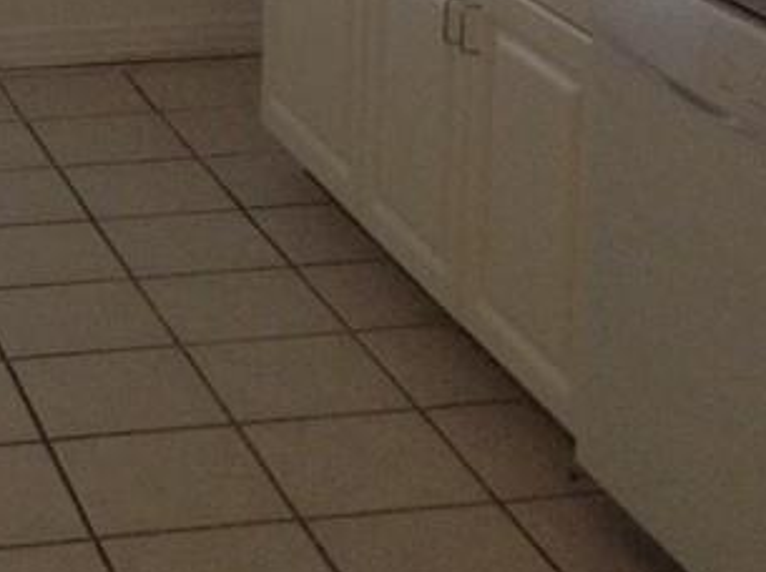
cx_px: -28
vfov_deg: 12.8
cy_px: -218
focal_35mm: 111
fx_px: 2453
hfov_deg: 17.3
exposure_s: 1/25
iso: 125
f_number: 2.4
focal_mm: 3.3
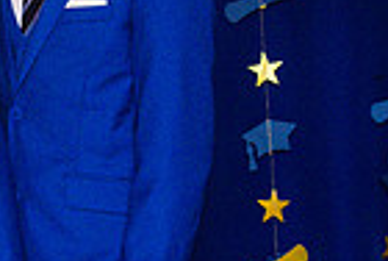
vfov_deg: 4.5
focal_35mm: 310
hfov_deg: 6.5
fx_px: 3348
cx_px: -333
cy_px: 35
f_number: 7.1
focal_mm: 75
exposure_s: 1/200
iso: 1600
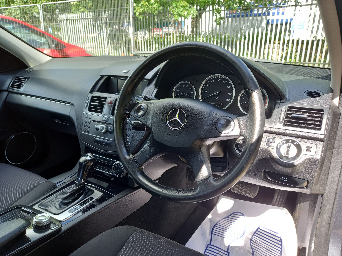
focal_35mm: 25
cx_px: 171
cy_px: 128
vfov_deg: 54.9
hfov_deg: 69.4
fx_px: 247
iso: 50
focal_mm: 4.6
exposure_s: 1/60
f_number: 2
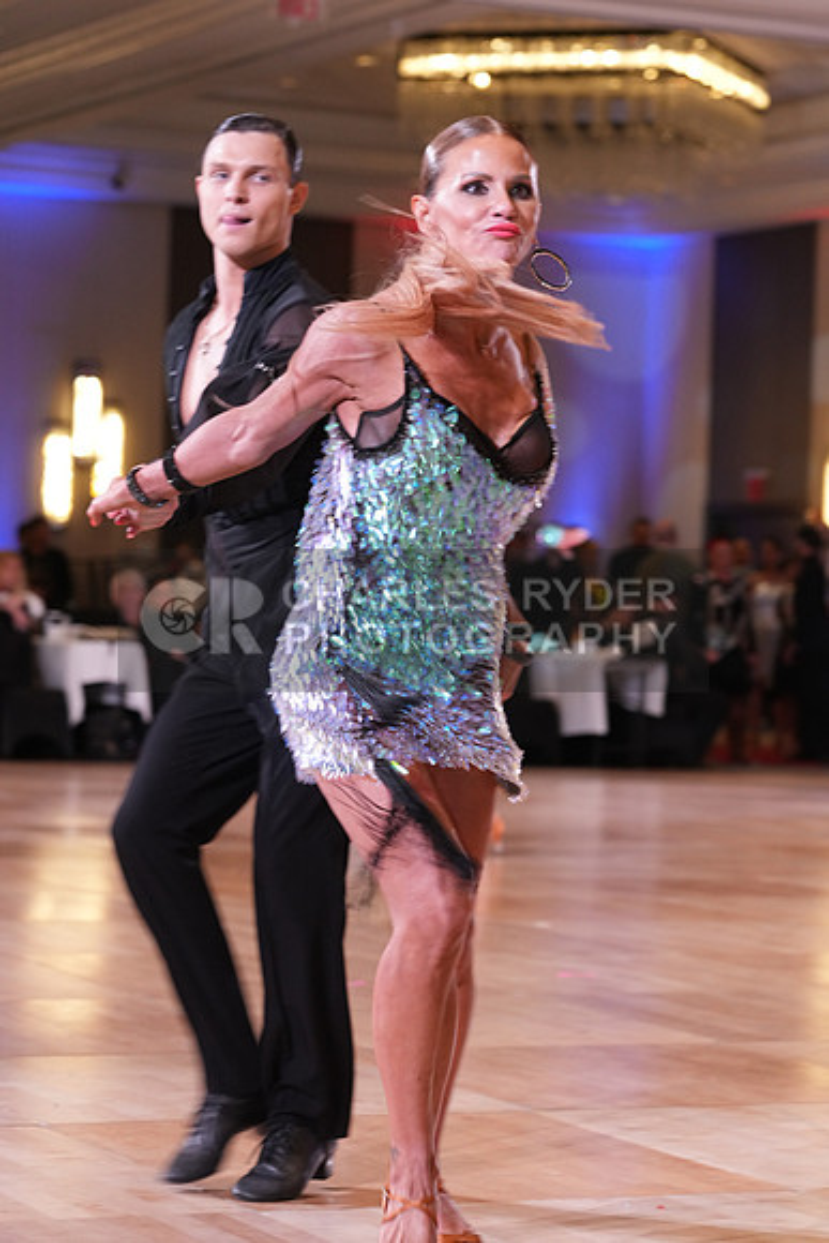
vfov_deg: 20.0
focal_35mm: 102
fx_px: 3521
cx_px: 414
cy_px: 622
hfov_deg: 13.4
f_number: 5
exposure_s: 1/200
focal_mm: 102
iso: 2500
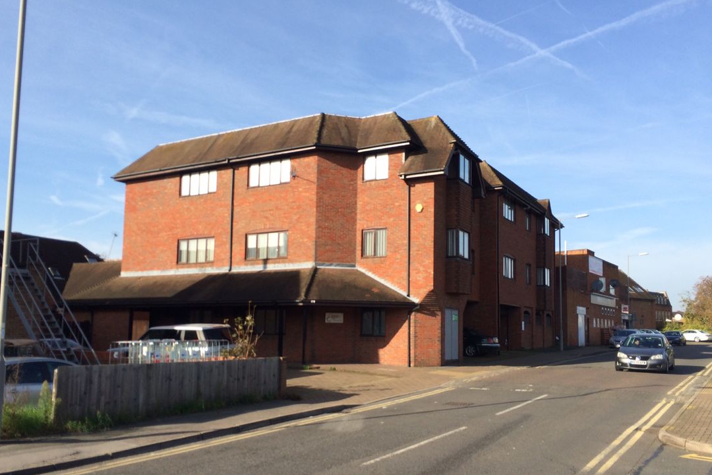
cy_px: 272
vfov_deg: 42.2
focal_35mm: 31
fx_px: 613
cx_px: 350
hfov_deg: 60.3
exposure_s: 1/1325
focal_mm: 4.15
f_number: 2.2
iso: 32
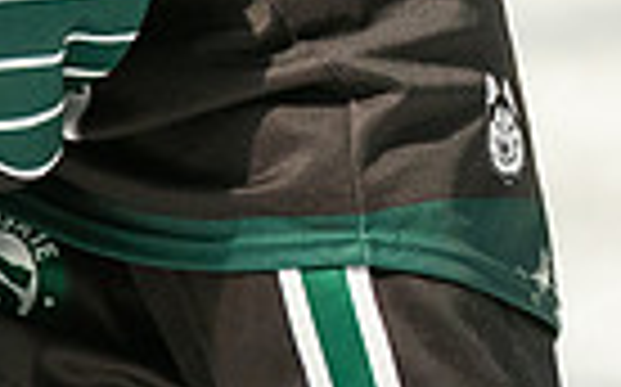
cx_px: 1026
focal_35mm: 1183
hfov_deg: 1.8
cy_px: -412
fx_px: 20005
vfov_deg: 1.1
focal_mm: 209
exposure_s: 1/4000
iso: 1600
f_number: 3.5
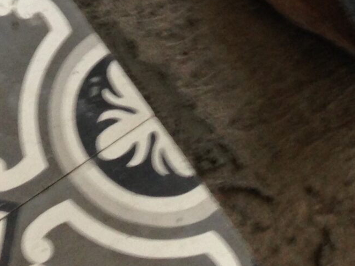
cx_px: 42
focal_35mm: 131
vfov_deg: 10.6
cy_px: -210
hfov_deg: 14.9
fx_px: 1344
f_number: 2.4
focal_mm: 4.13
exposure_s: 1/20
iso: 80
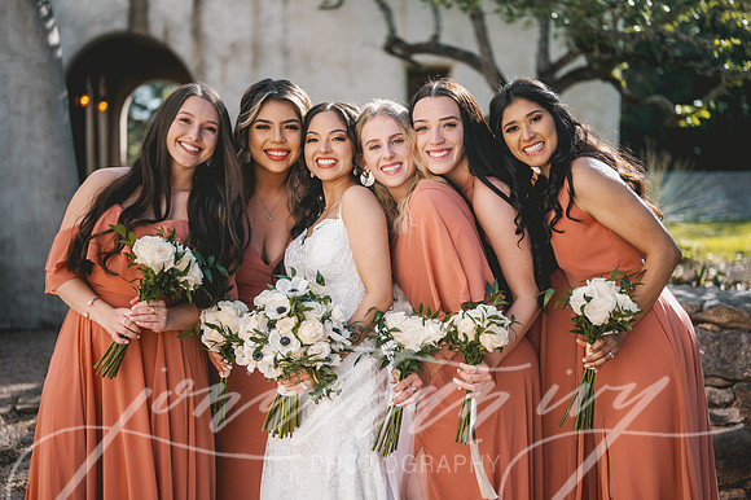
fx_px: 1060
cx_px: 382
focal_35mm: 51
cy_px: 250
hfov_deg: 39.0
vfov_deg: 26.5
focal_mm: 50
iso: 80
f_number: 1.8
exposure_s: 1/2500
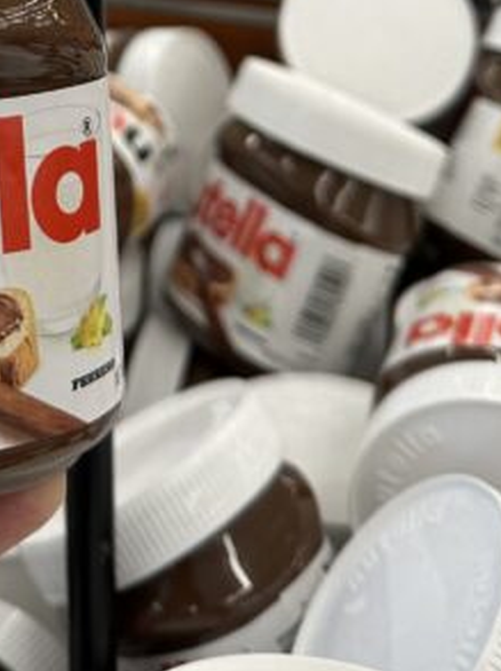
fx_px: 1625
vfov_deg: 20.6
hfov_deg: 16.9
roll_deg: -1.2
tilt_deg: -11.5
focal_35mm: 84
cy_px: -277
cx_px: -57
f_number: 1.78
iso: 80
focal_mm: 6.86
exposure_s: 1/117
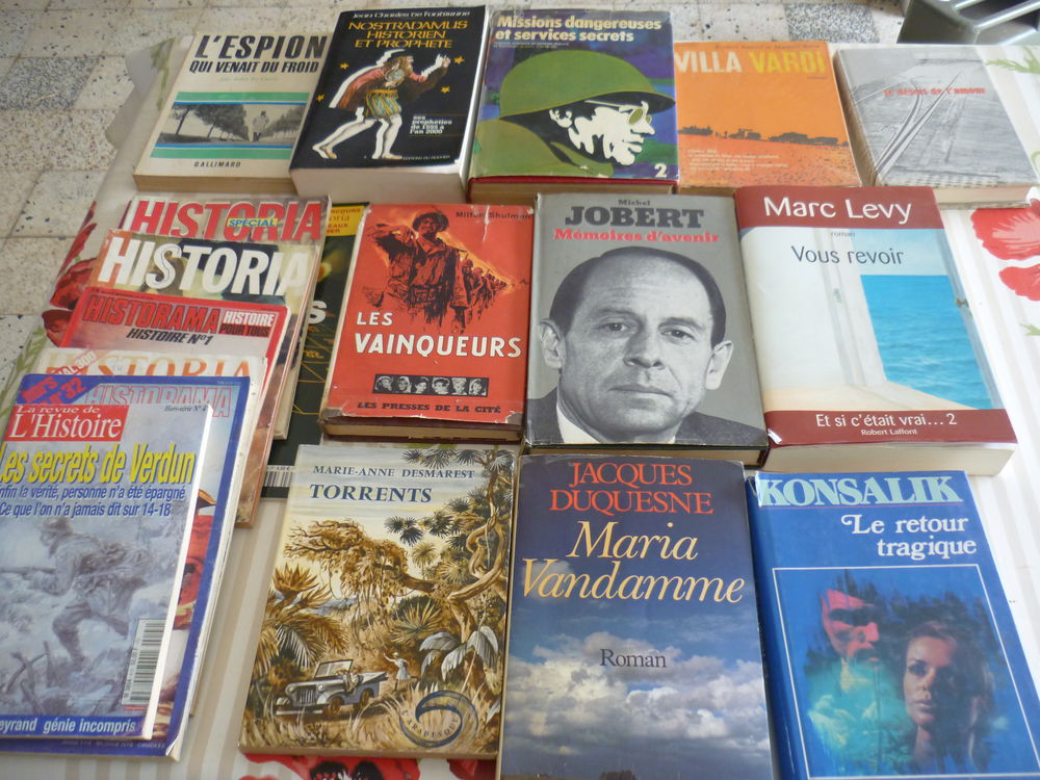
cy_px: 390
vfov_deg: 45.4
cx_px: 520
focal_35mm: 31
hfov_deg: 58.4
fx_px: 931
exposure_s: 1/30
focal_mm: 5.5
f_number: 2.8
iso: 200
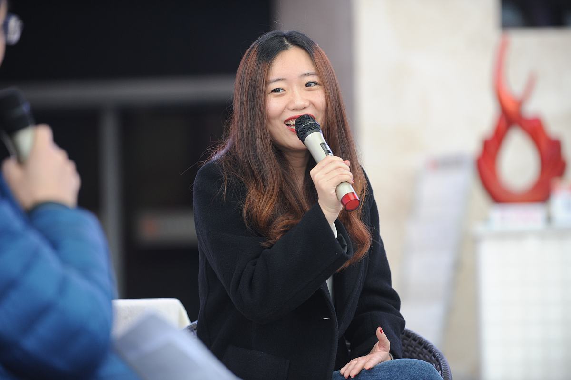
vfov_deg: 8.8
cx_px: 286
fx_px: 2456
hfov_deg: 13.3
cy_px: 190
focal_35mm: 155
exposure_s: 1/200
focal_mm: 155
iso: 800
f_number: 3.5
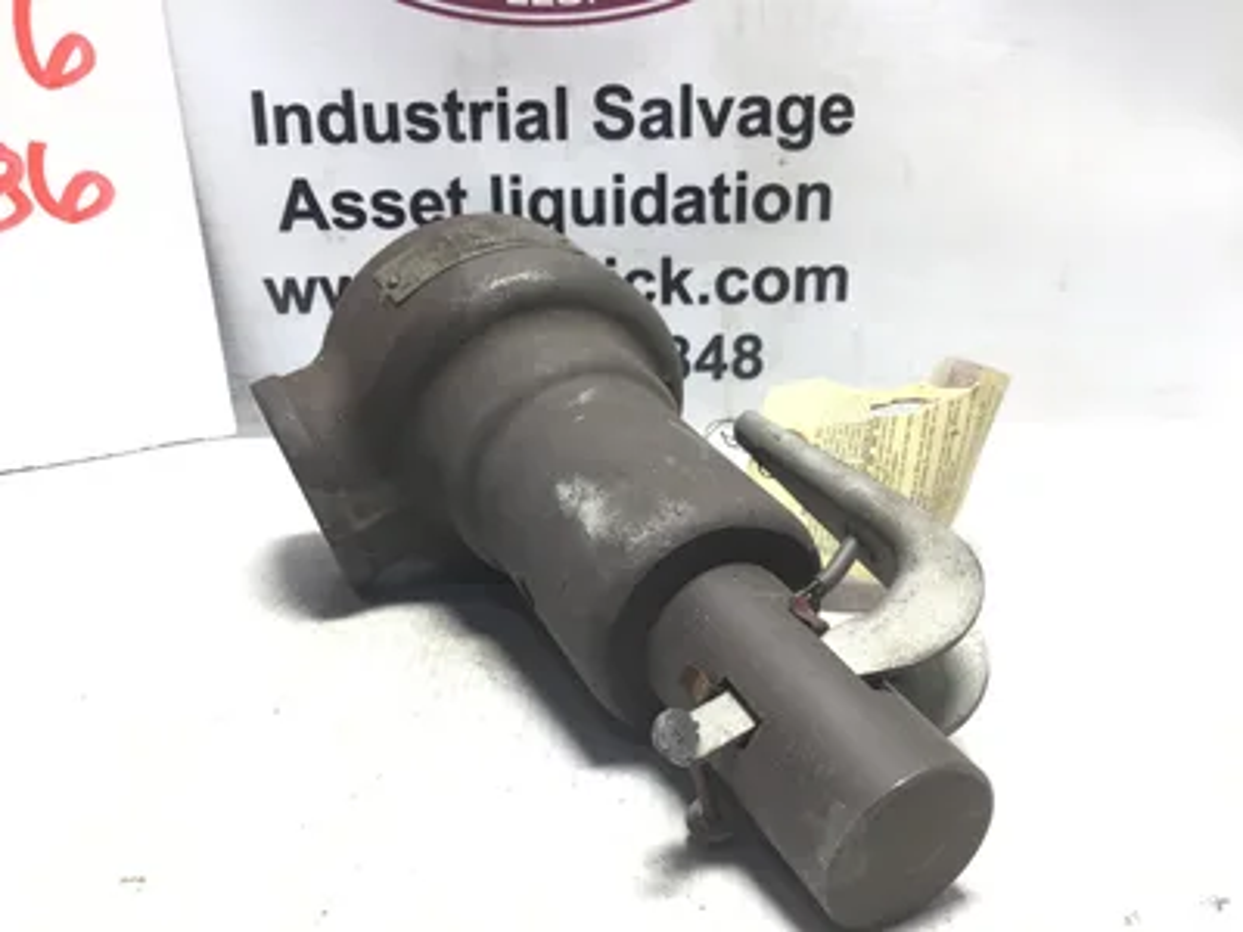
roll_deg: +0.0
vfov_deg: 45.4
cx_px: 622
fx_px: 1113
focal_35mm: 31
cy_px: 466
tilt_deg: -19.8
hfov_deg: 58.4
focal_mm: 3.3
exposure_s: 1/60
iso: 25
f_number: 2.4
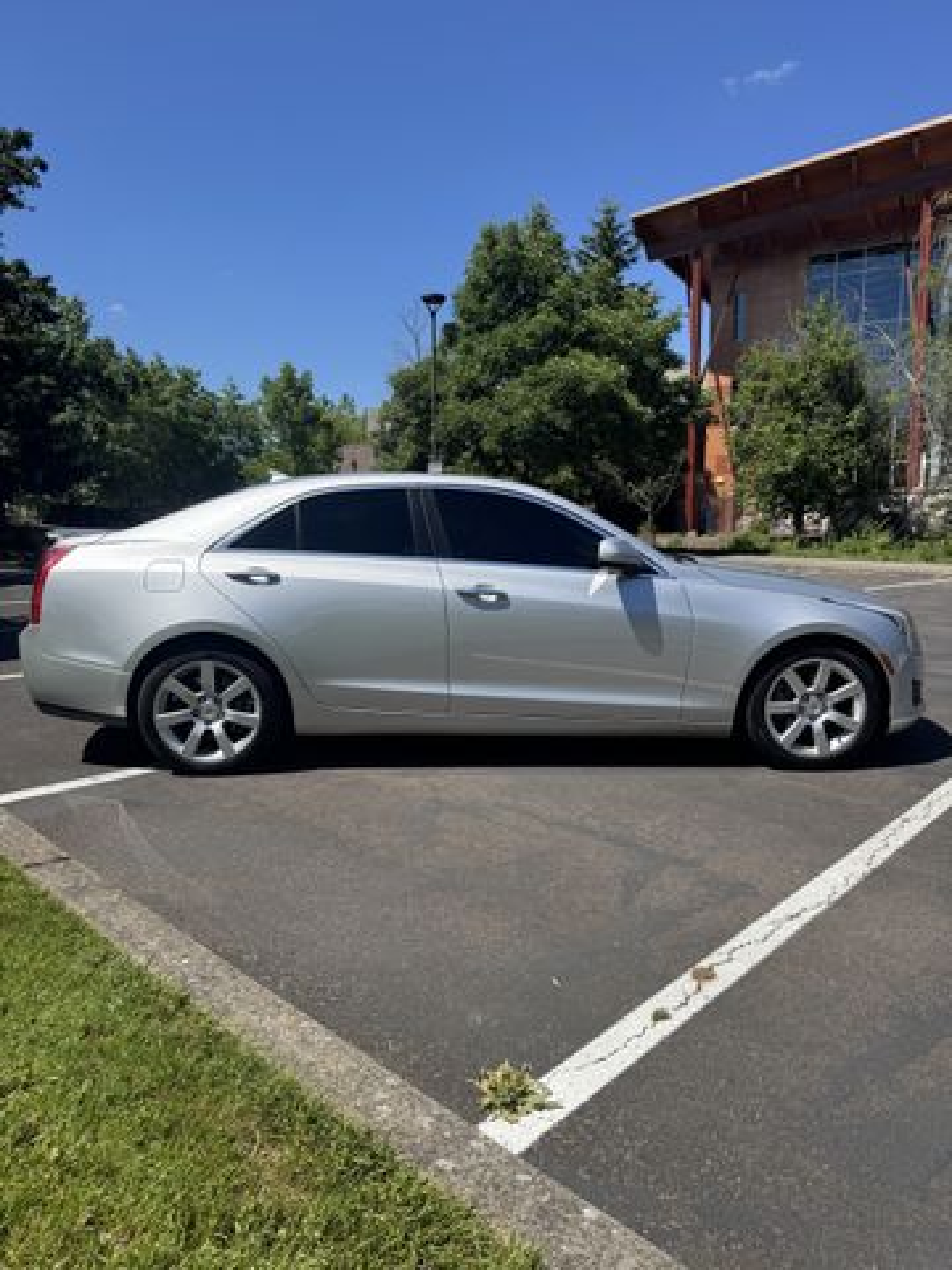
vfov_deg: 71.6
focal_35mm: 24
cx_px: 476
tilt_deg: -8.1
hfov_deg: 56.8
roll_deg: +0.6
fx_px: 880
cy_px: 635
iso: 80
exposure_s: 1/3802
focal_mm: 6.76
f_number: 1.78
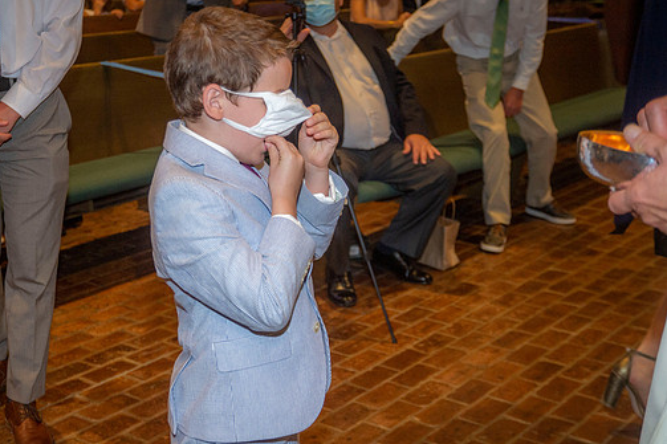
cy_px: 233
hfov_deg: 33.4
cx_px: 284
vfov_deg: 22.6
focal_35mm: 60
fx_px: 1111
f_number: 5.6
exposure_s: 1/200
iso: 1600
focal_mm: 52
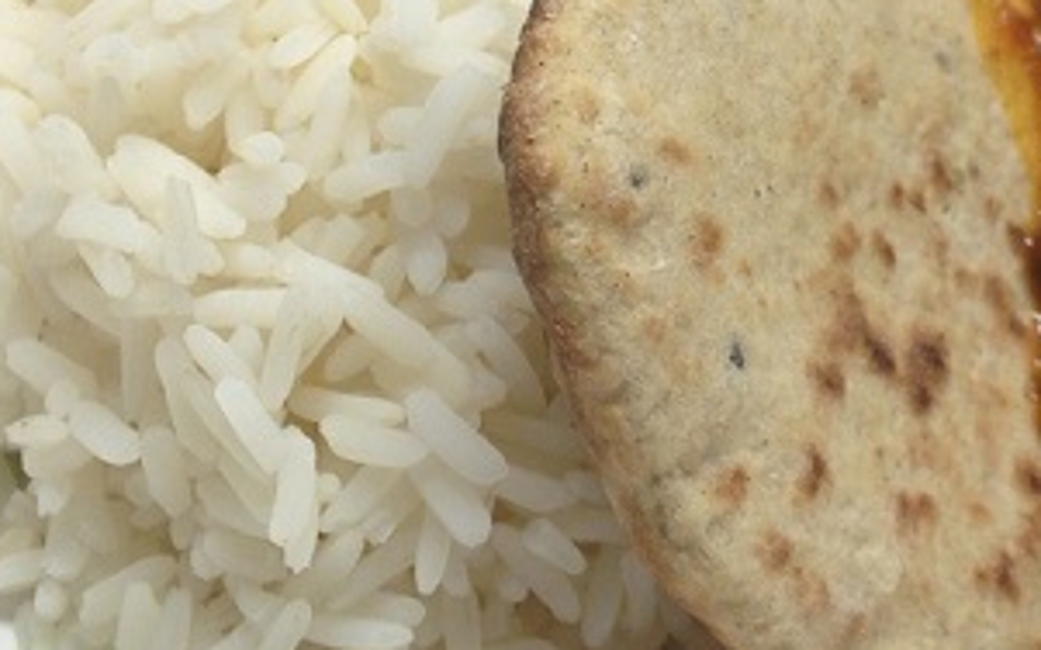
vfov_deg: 14.0
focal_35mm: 93
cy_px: 232
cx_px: 870
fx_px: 2638
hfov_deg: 22.0
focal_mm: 4.12
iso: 50
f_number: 2.4
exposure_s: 1/24
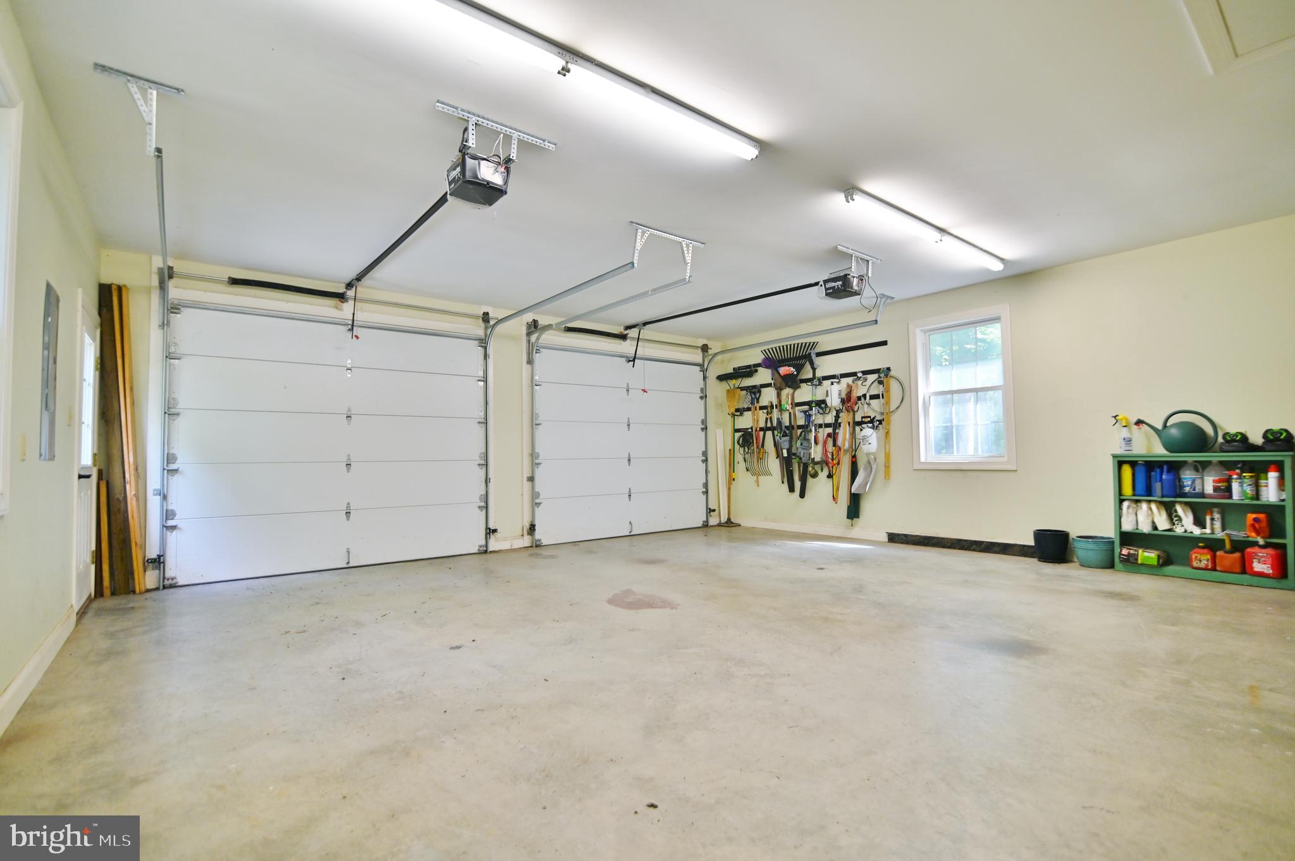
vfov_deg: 73.7
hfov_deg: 96.8
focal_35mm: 16
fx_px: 575
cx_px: 648
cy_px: 430
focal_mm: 16
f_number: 2.8
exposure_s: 1/160
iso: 400
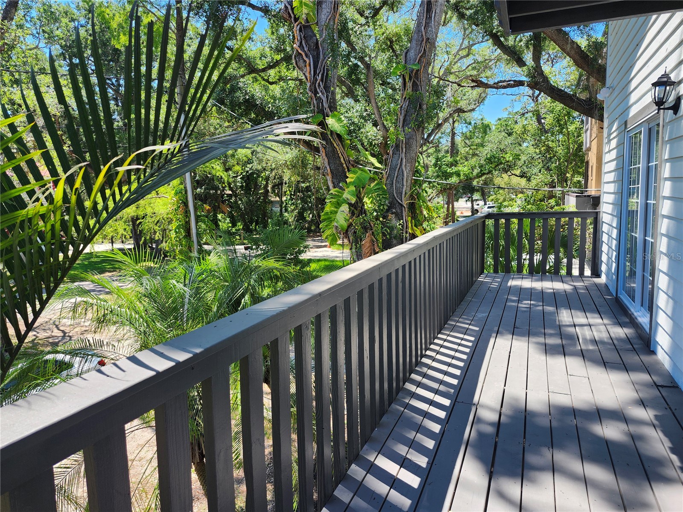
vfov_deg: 58.9
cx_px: 342
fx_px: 454
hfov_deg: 73.9
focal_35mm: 23
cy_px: 256
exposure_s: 1/341
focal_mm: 5.54
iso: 25
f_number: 1.8
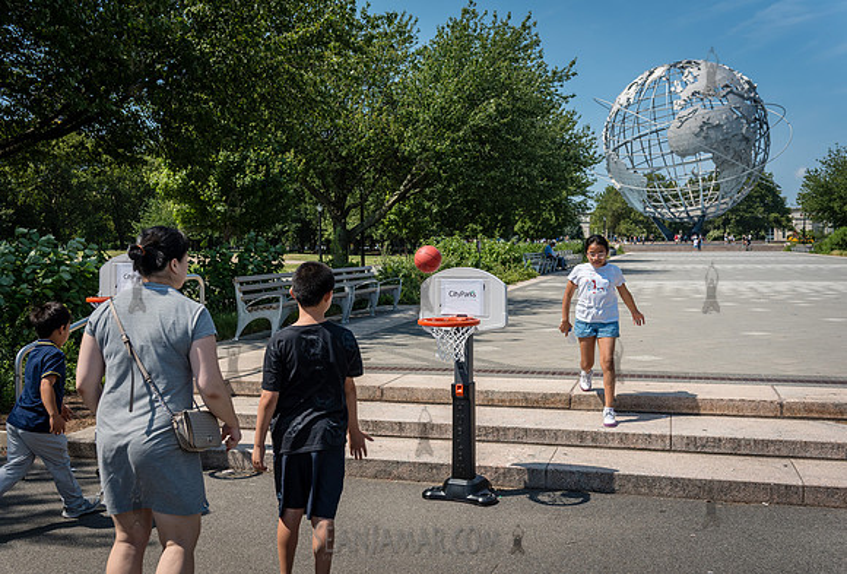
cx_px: 432
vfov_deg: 37.1
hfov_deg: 52.7
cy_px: 288
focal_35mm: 36
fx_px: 855
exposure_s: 1/2500
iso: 400
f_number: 4.5
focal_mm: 35
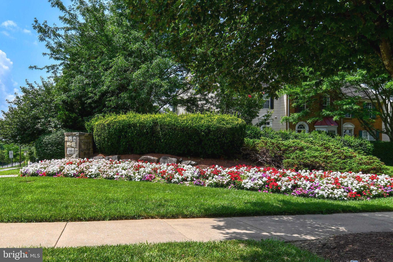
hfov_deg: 86.9
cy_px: 131
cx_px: 196
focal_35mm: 19
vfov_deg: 64.5
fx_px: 207
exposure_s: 1/320
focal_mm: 13
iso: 100
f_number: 9
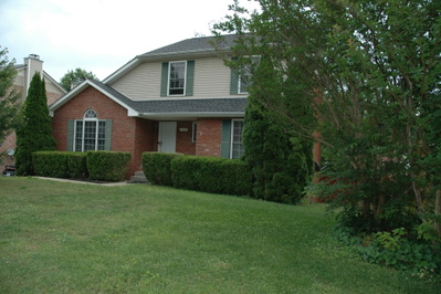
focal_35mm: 27
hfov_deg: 67.4
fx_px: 331
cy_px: 147
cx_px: 220
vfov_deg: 47.9
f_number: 5
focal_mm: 18
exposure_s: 1/500
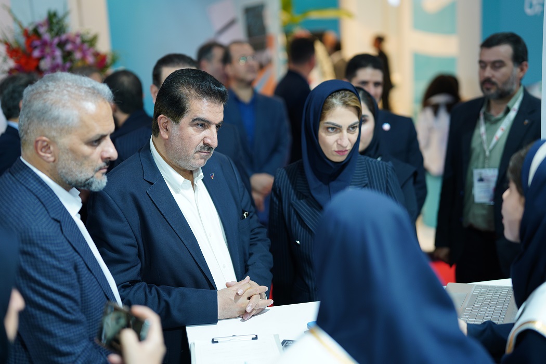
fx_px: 758
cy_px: 182
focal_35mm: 50
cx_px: 273
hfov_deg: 39.6
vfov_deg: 27.0
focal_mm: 50
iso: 320
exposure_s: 1/160
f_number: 1.6
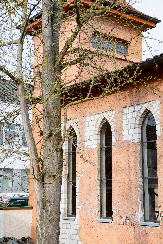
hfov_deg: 22.6
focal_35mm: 60
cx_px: 97
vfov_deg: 33.3
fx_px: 407
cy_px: 99
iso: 400
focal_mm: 48
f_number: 4.5
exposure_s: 1/1250
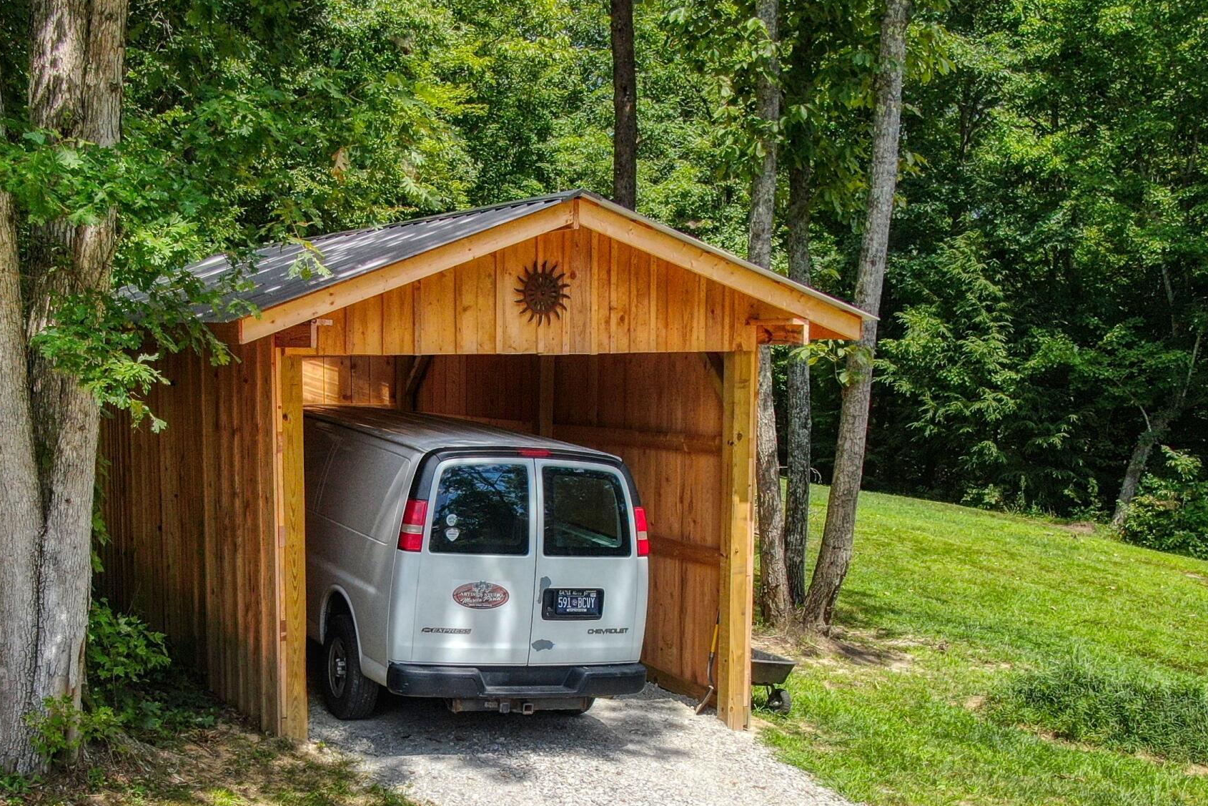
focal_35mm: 48
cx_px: 428
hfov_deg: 40.7
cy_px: 616
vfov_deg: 27.6
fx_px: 1611
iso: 100
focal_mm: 4.6
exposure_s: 1/640
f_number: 2.9
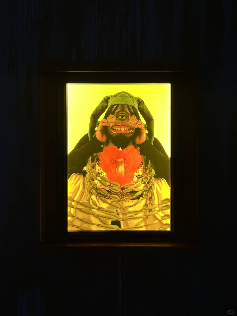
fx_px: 438
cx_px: 118
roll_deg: -1.0
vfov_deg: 39.7
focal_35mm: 48
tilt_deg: -0.4
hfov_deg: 30.3
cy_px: 158
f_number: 1.78
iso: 160
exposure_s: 1/60
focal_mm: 6.86
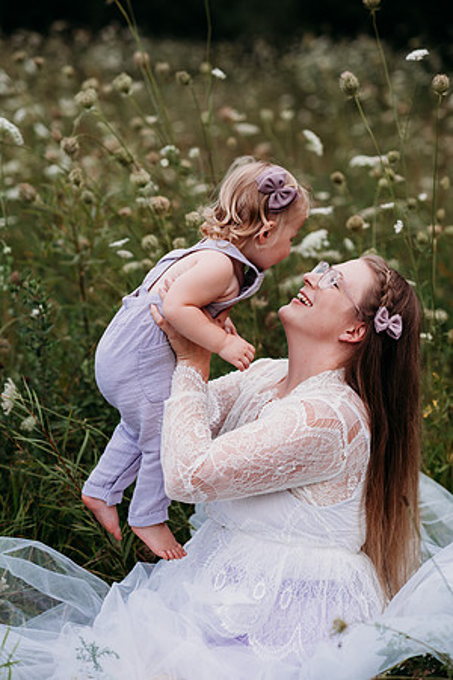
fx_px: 1604
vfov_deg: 23.9
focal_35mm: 85
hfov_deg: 16.1
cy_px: 340
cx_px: 226
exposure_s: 1/1600
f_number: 2.8
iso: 320
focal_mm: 85
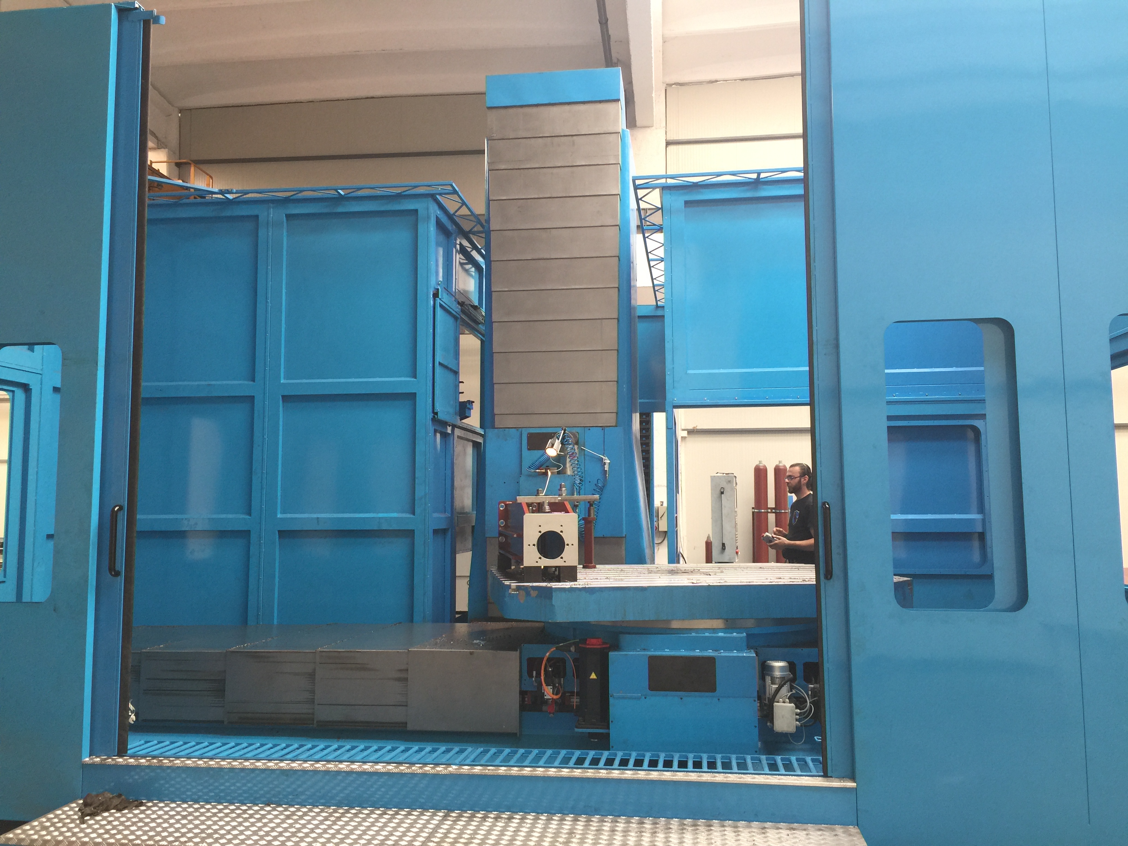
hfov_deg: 61.7
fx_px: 945
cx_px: 564
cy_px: 423
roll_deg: -0.1
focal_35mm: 29
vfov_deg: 48.2
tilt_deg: +5.3
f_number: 2.2
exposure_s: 1/30
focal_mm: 4.15
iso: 32
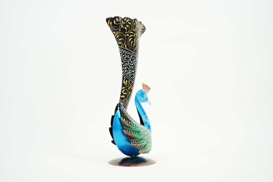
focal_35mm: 48
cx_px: 136
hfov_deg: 41.1
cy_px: 91
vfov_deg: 28.1
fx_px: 364
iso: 1250
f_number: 6.3
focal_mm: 48
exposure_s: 1/320
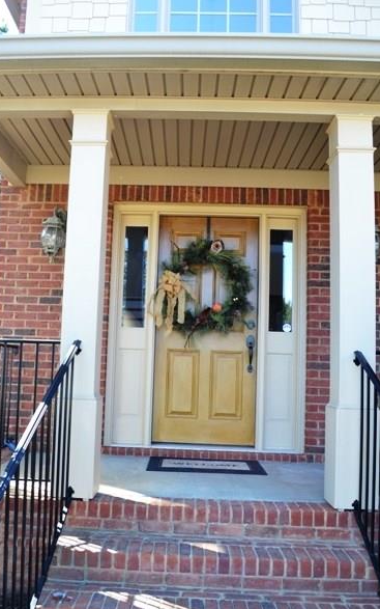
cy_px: 314
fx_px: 497
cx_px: 164
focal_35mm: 30
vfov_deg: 62.9
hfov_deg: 41.8
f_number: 5.6
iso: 400
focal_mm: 18
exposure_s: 1/125
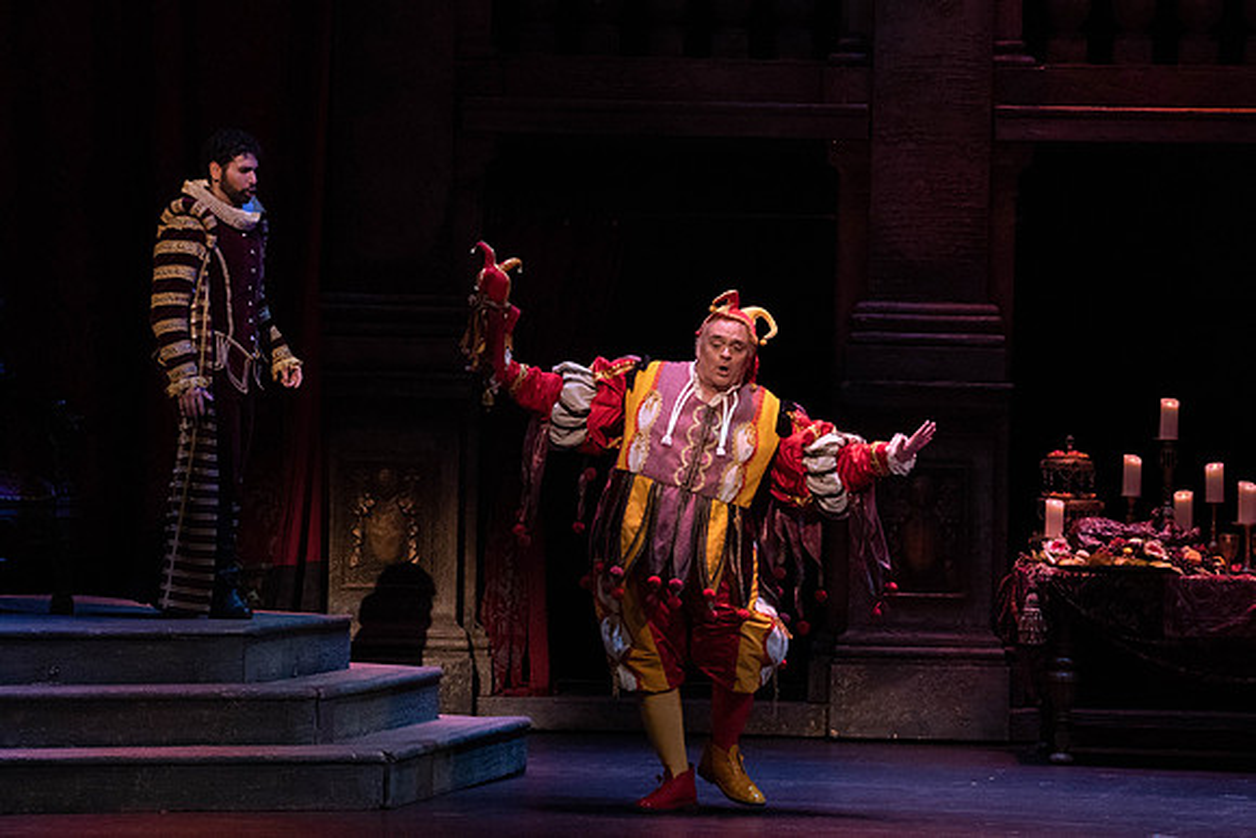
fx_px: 6475
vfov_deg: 7.4
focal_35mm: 186
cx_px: 633
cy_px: 423
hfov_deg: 11.1
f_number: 10
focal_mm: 171
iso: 5000
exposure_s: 1/250
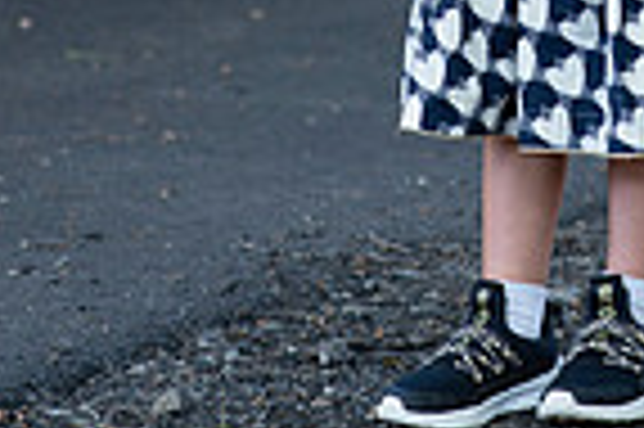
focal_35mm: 268
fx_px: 4789
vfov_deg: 5.0
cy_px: -365
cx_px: 590
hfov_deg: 7.7
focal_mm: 85
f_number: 4.5
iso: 800
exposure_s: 1/250
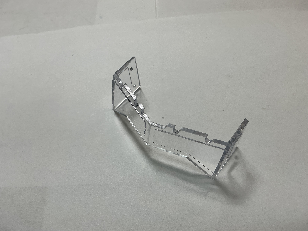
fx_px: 258
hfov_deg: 61.7
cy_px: 116
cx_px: 154
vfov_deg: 48.2
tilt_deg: -54.4
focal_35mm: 29
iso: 25
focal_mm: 3
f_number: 1.8
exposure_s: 1/375
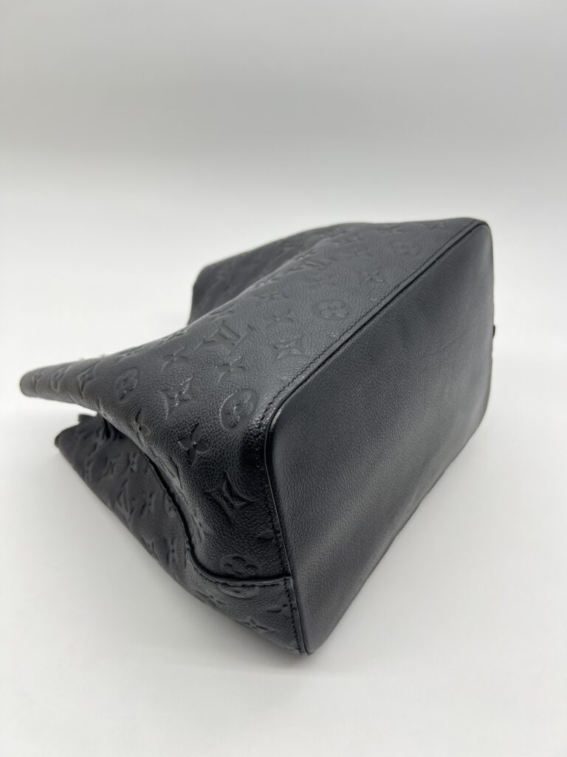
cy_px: 378
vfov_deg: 67.3
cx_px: 284
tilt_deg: -35.9
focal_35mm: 26
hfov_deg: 53.1
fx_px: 568
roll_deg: -3.0
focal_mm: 5.7
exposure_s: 1/132
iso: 32
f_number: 1.5
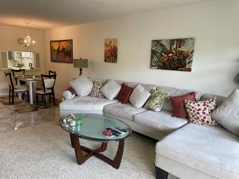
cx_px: 120
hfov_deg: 67.3
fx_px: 180
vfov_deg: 53.1
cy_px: 90
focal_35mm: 26
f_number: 1.6
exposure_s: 1/60
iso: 100
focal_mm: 4.2
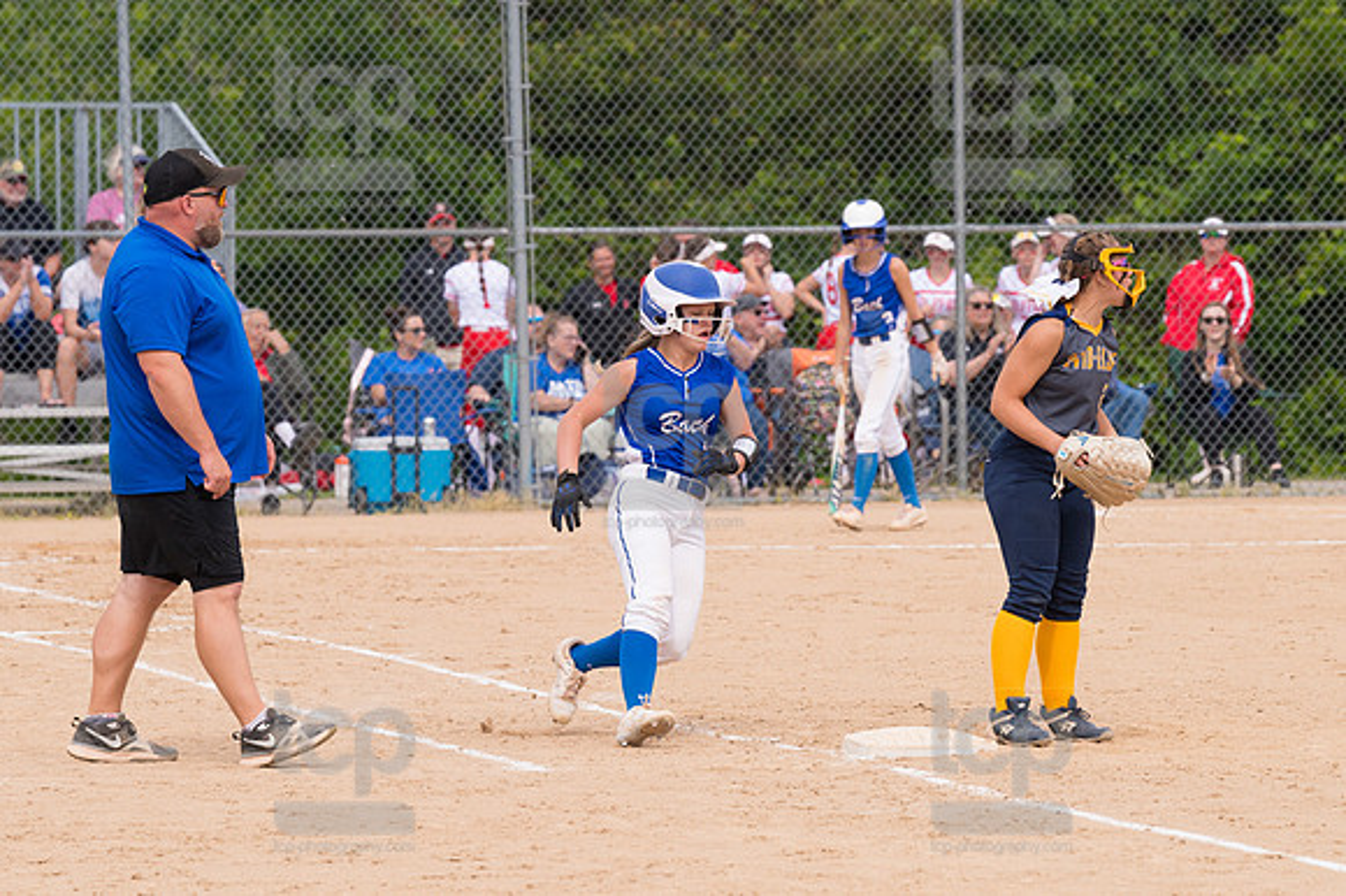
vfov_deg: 5.2
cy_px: 448
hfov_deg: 7.9
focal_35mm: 262
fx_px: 9790
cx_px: 673
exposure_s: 1/1600
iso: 320
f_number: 5.6
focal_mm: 175
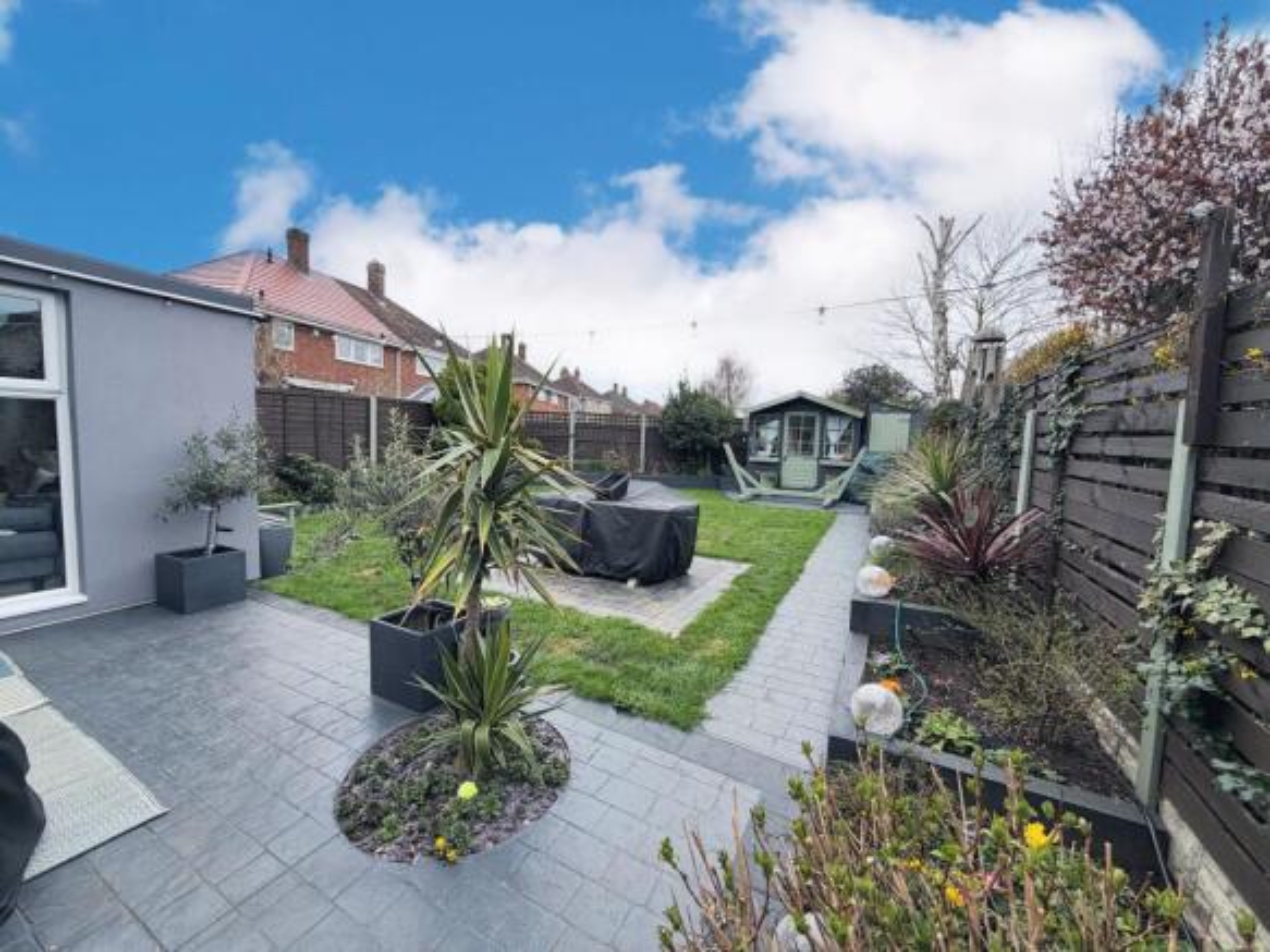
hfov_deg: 102.1
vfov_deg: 85.7
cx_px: 635
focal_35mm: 14
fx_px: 514
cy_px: 476
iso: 32
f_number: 2.2
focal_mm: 2.22
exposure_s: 1/770
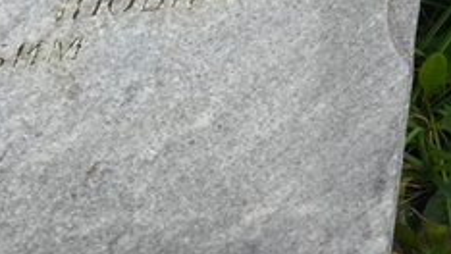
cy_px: -242
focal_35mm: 186
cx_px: 24
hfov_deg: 11.5
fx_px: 2226
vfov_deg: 6.4
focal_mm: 4.71
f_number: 1.7
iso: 50
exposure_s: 1/382
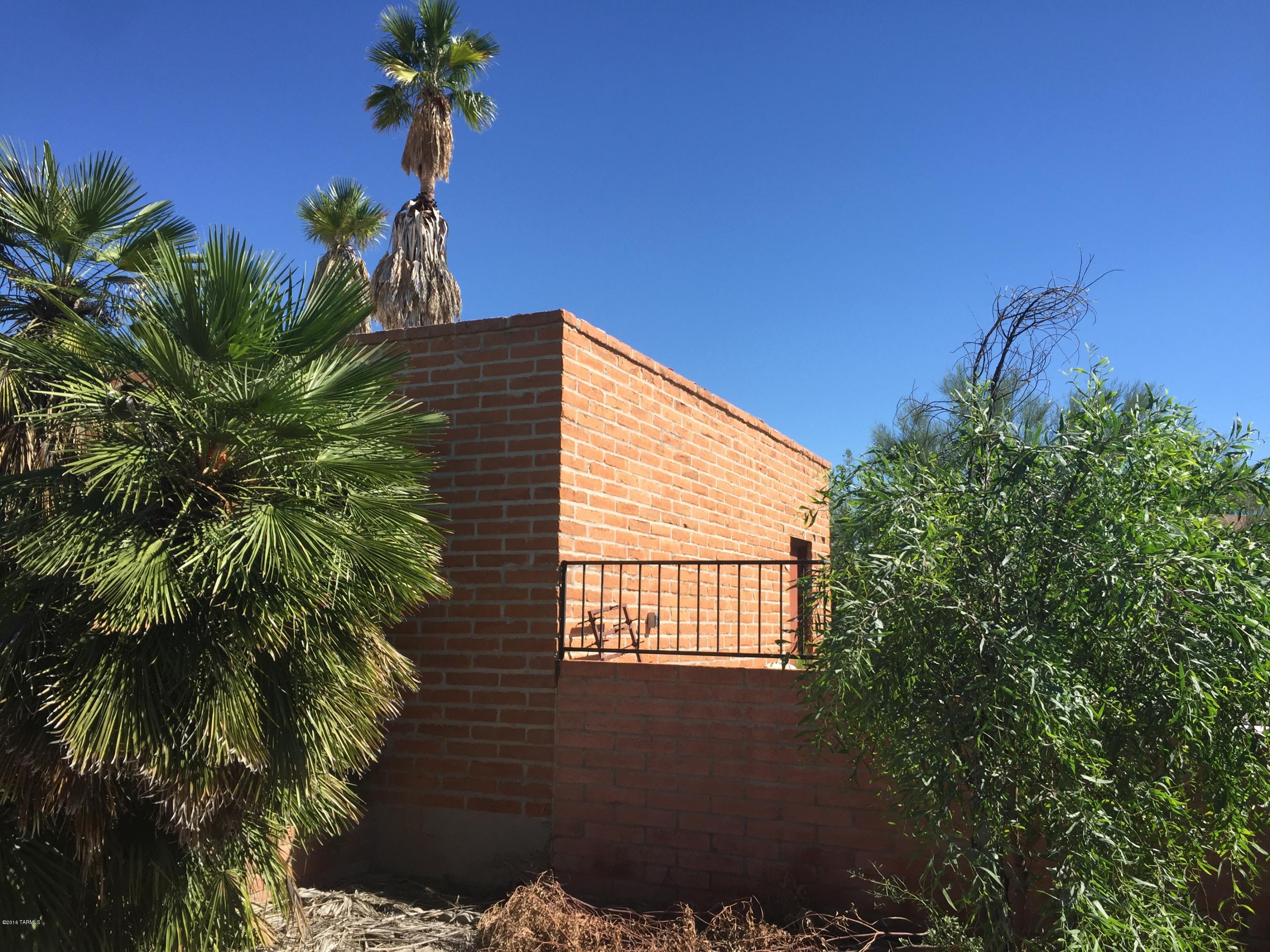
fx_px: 1064
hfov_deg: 61.7
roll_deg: -1.1
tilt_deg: +6.6
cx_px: 635
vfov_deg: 48.2
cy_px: 476
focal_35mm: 29
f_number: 2.2
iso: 32
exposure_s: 1/1130
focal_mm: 4.15
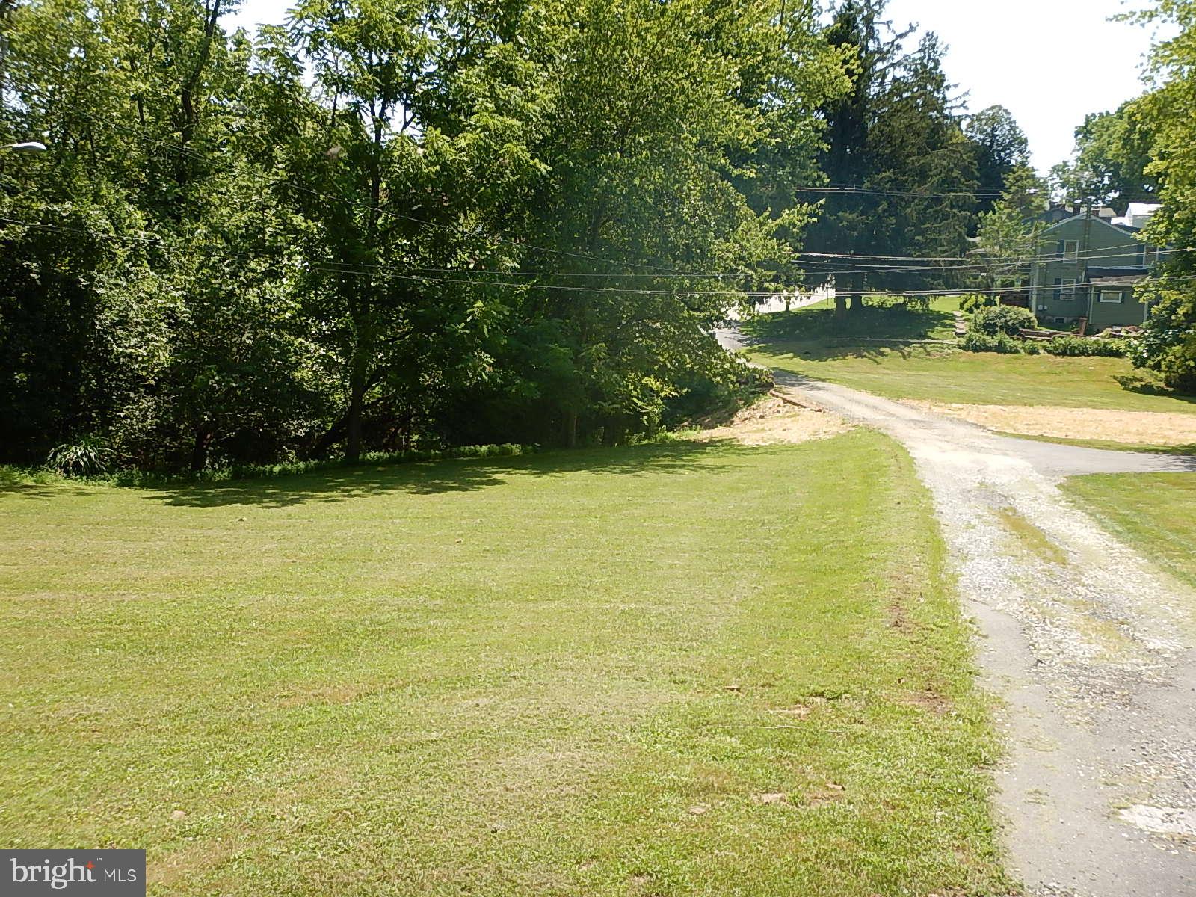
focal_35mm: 37
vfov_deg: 38.7
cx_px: 598
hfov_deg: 50.1
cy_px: 448
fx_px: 1278
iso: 125
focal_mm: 6.6
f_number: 4.2
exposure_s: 1/320
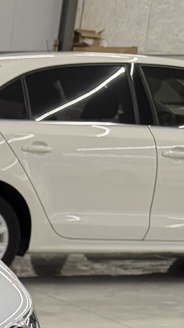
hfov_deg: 7.6
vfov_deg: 15.8
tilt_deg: -17.9
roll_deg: +0.6
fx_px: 1101
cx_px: -468
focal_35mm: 127
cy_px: 461
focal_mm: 6.76
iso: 125
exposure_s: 1/100
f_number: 1.78
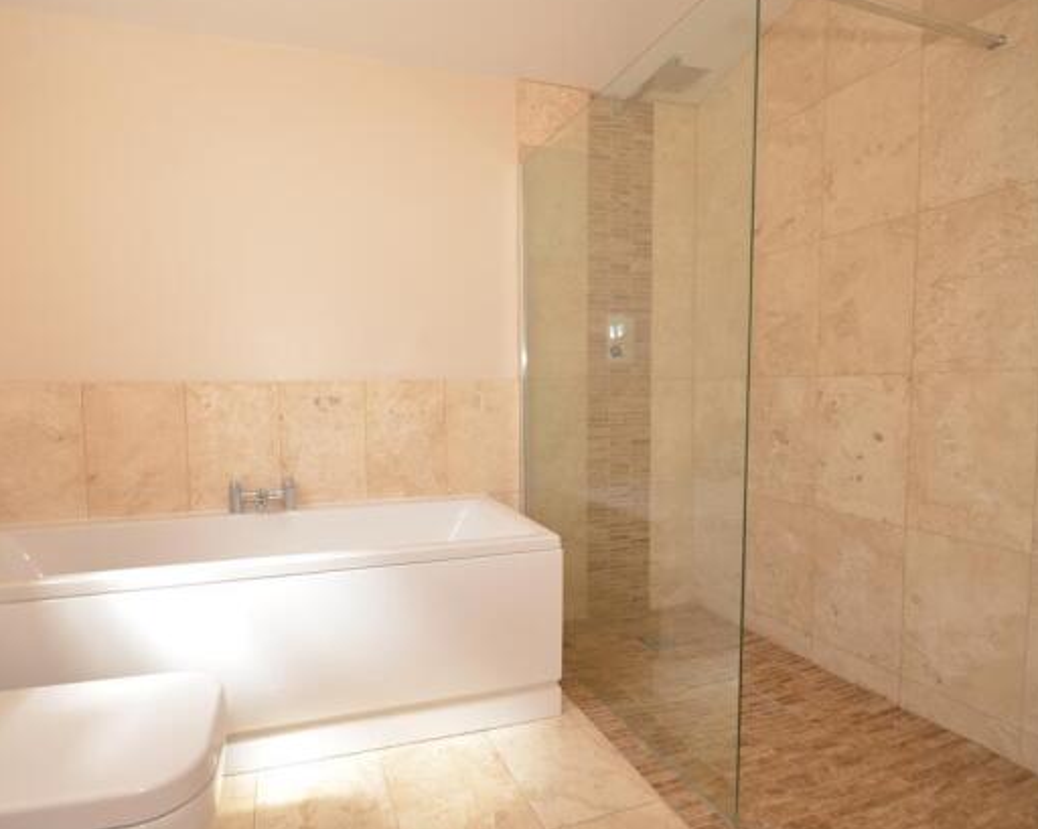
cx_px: 464
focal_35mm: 18
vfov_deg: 73.7
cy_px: 409
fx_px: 553
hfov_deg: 86.1
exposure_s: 1/80
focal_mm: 10
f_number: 6.3
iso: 200
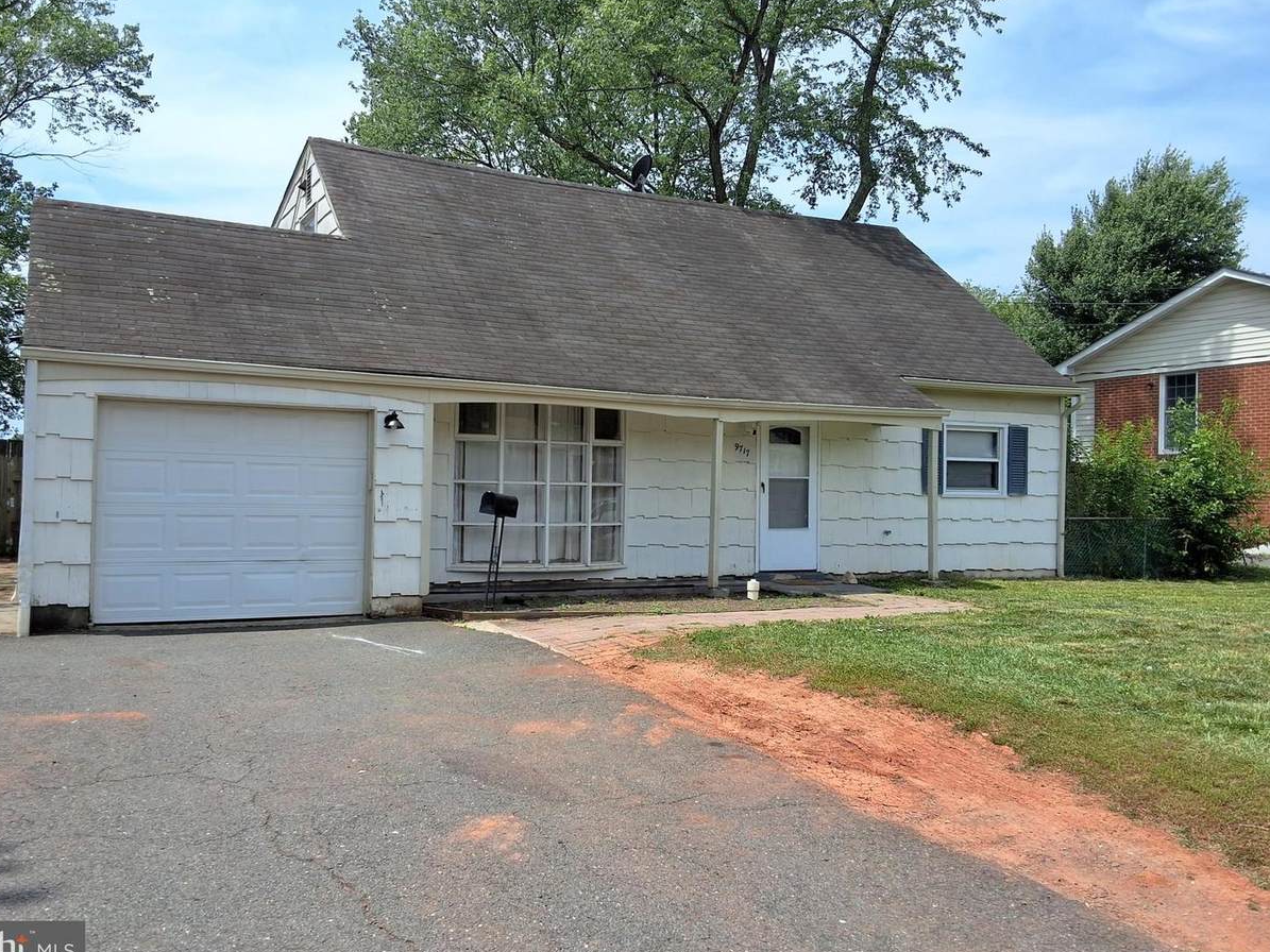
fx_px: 1101
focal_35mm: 30
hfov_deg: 59.9
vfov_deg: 46.8
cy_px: 465
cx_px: 599
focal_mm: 2.91
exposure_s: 1/1792
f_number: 1.9
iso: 32
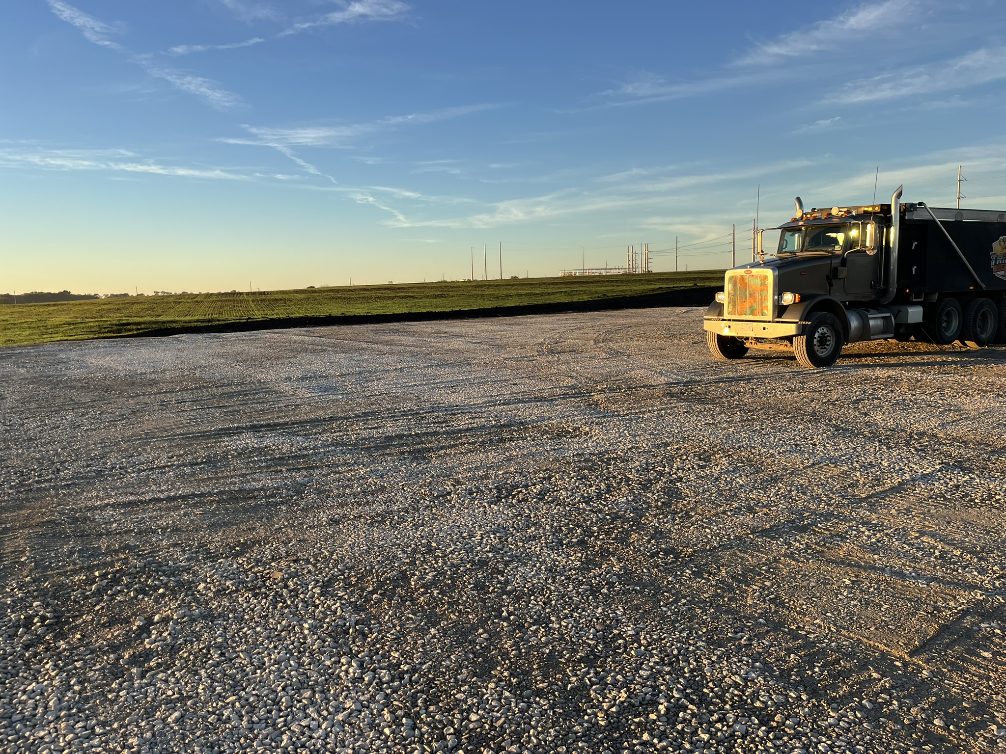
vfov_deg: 53.1
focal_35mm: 26
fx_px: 756
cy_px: 377
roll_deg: -0.6
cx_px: 503
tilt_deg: -6.9
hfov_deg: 67.3
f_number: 1.6
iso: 50
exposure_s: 1/1106
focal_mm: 5.1
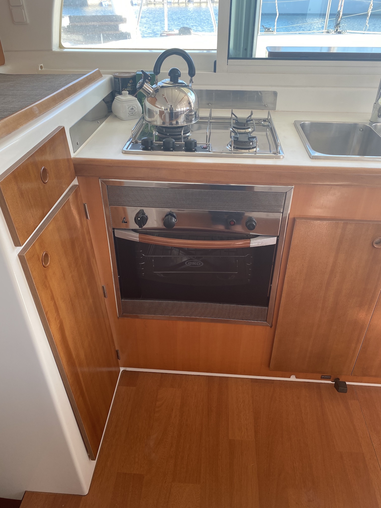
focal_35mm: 26
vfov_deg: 67.3
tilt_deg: -32.1
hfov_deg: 53.1
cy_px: 254
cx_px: 190
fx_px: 382
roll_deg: -0.5
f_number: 1.8
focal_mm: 4.25
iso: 50
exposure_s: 1/121
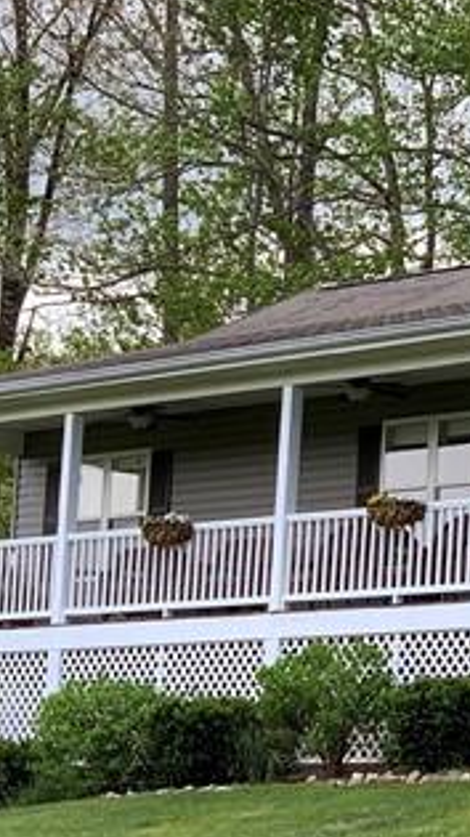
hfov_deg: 6.6
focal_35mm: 184
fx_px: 4080
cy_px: 561
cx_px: 380
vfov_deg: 11.7
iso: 16
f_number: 2.4
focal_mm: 6
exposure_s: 1/214
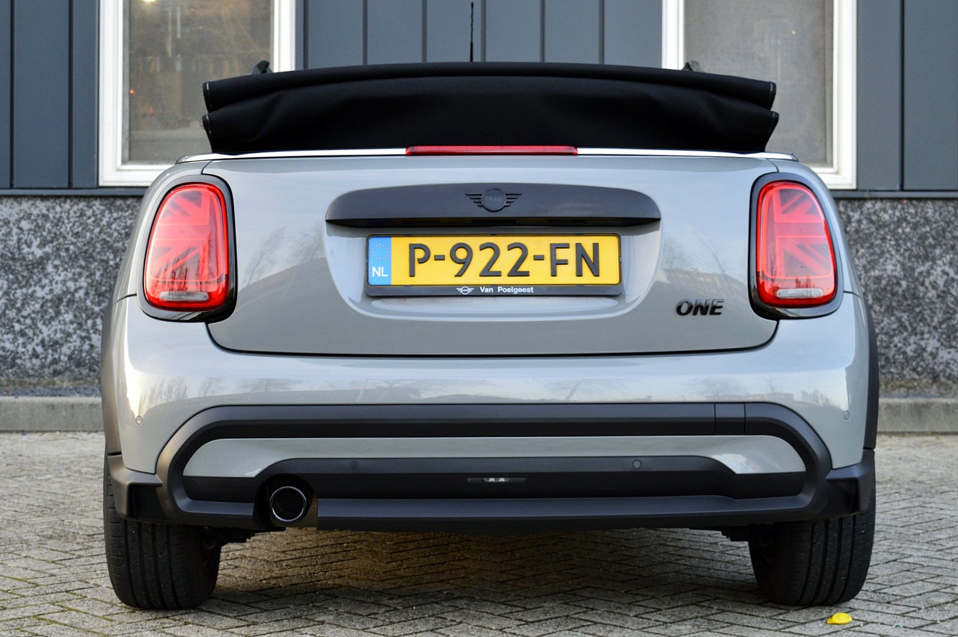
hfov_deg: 29.9
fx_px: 1795
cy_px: 318
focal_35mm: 68
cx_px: 479
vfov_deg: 20.1
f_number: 5
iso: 800
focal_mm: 45
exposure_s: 1/60
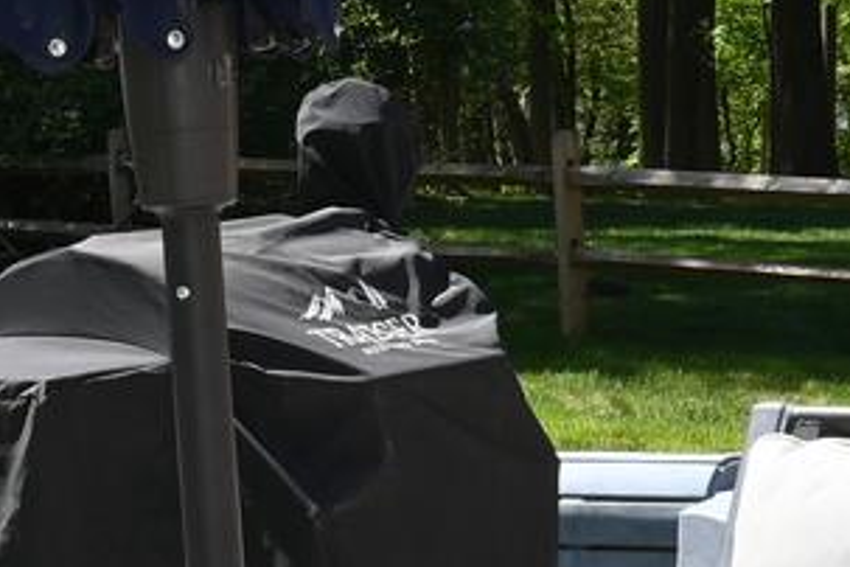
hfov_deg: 12.5
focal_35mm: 162
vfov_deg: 8.5
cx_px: -48
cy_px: 133
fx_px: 3825
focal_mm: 16
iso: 100
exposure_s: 1/200
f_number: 7.1
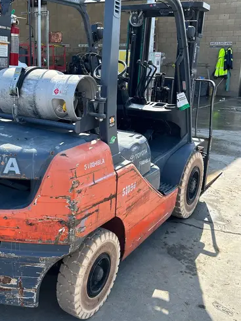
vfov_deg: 47.7
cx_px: 76
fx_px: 362
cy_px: 139
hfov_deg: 36.4
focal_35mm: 39
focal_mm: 5.7
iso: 50
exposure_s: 1/1280
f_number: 1.5
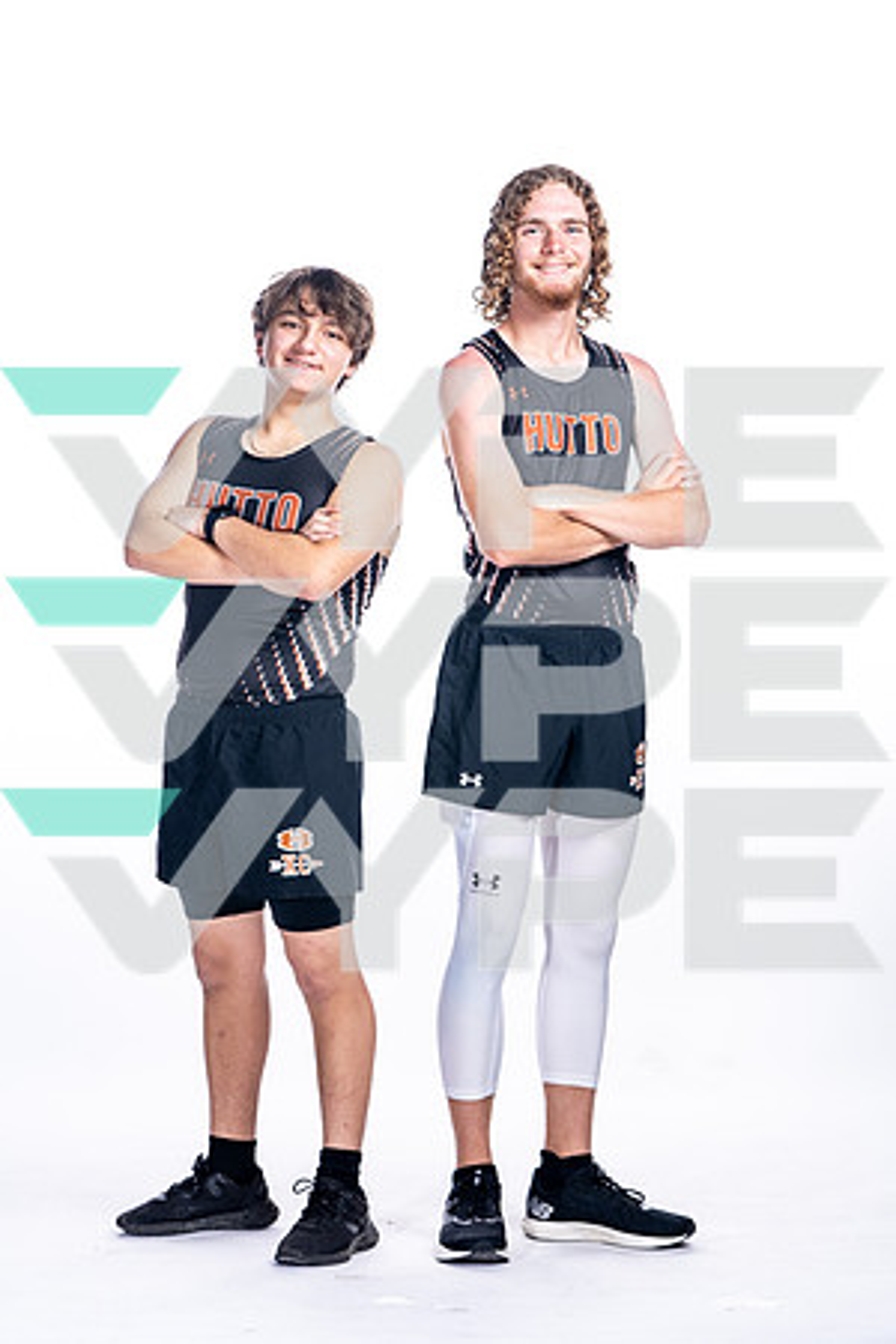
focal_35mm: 117
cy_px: 672
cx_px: 448
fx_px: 4368
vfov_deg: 17.5
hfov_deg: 11.7
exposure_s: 1/250
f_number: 5.6
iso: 400
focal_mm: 117
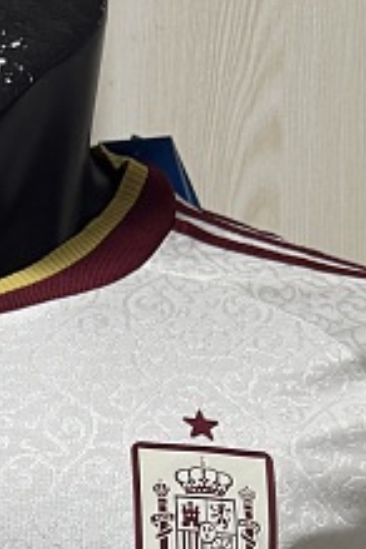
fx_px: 1388
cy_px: 790
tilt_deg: -13.9
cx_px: -38
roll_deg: +1.5
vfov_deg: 19.8
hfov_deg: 14.7
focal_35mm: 91
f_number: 1.78
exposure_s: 1/83
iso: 200
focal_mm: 6.76
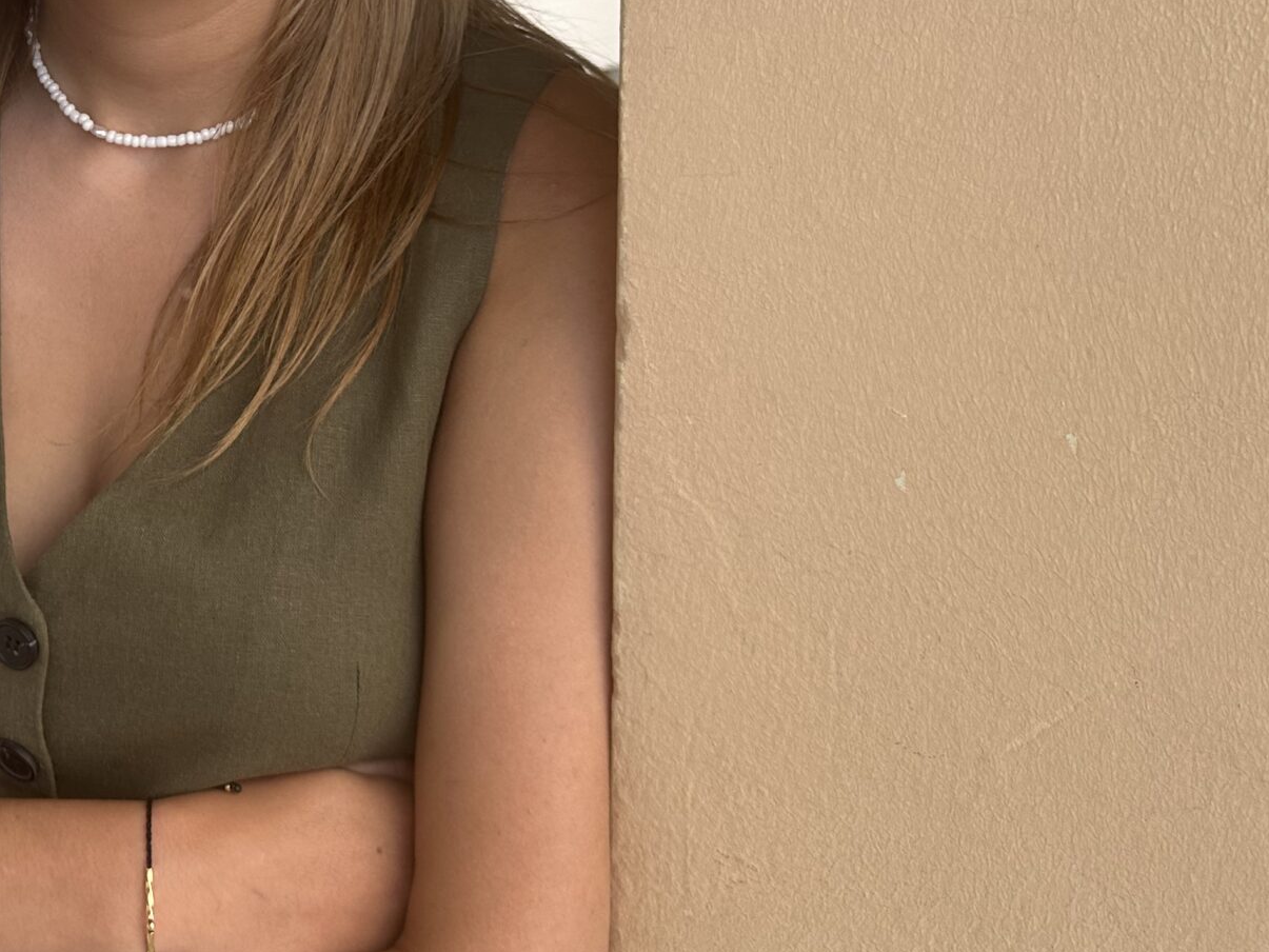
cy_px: 164
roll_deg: +1.6
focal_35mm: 51
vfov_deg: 27.9
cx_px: 16
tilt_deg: -8.7
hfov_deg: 34.3
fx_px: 1870
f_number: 1.78
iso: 80
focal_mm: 6.86
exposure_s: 1/803
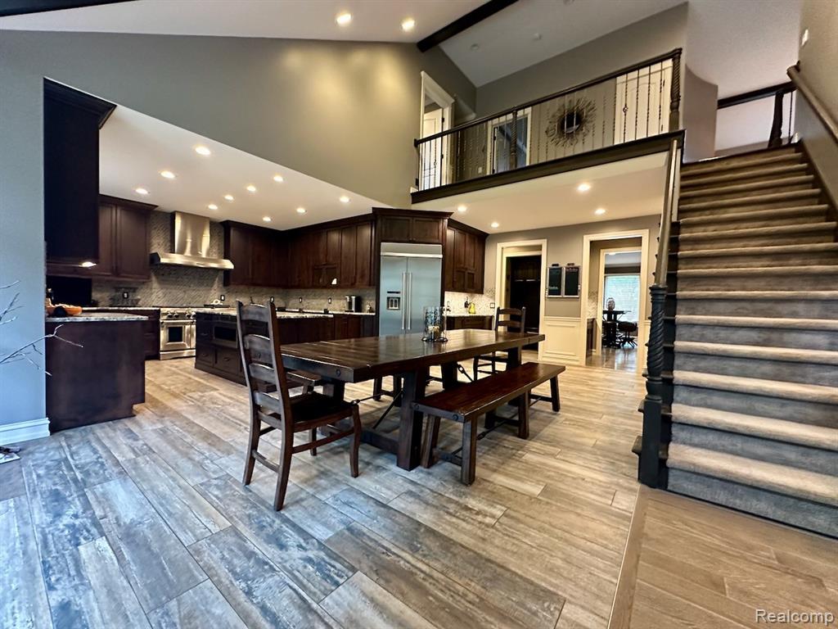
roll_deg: -1.0
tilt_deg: -1.2
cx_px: 419
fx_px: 339
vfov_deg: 85.7
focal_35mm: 14
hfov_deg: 102.1
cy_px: 314
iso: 640
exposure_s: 1/60
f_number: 2.2
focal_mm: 2.22
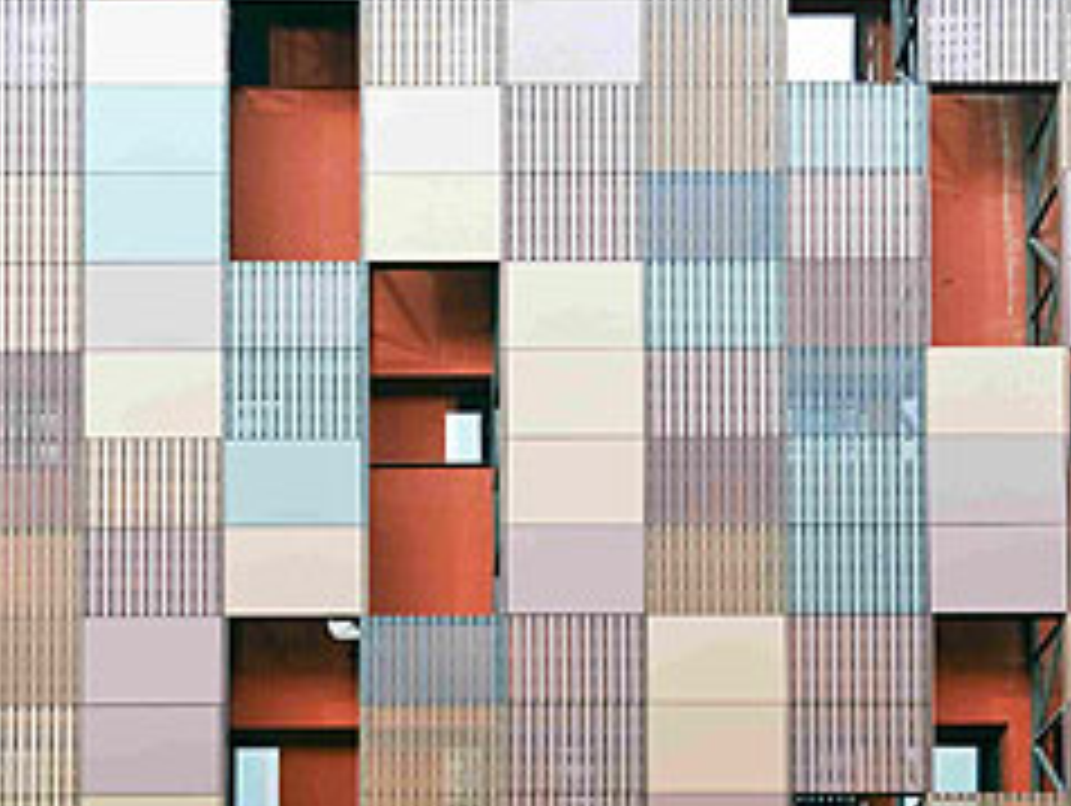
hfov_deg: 23.7
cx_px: 396
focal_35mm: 82
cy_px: 335
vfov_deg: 18.0
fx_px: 2540
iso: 200
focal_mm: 45
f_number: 11
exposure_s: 1/90
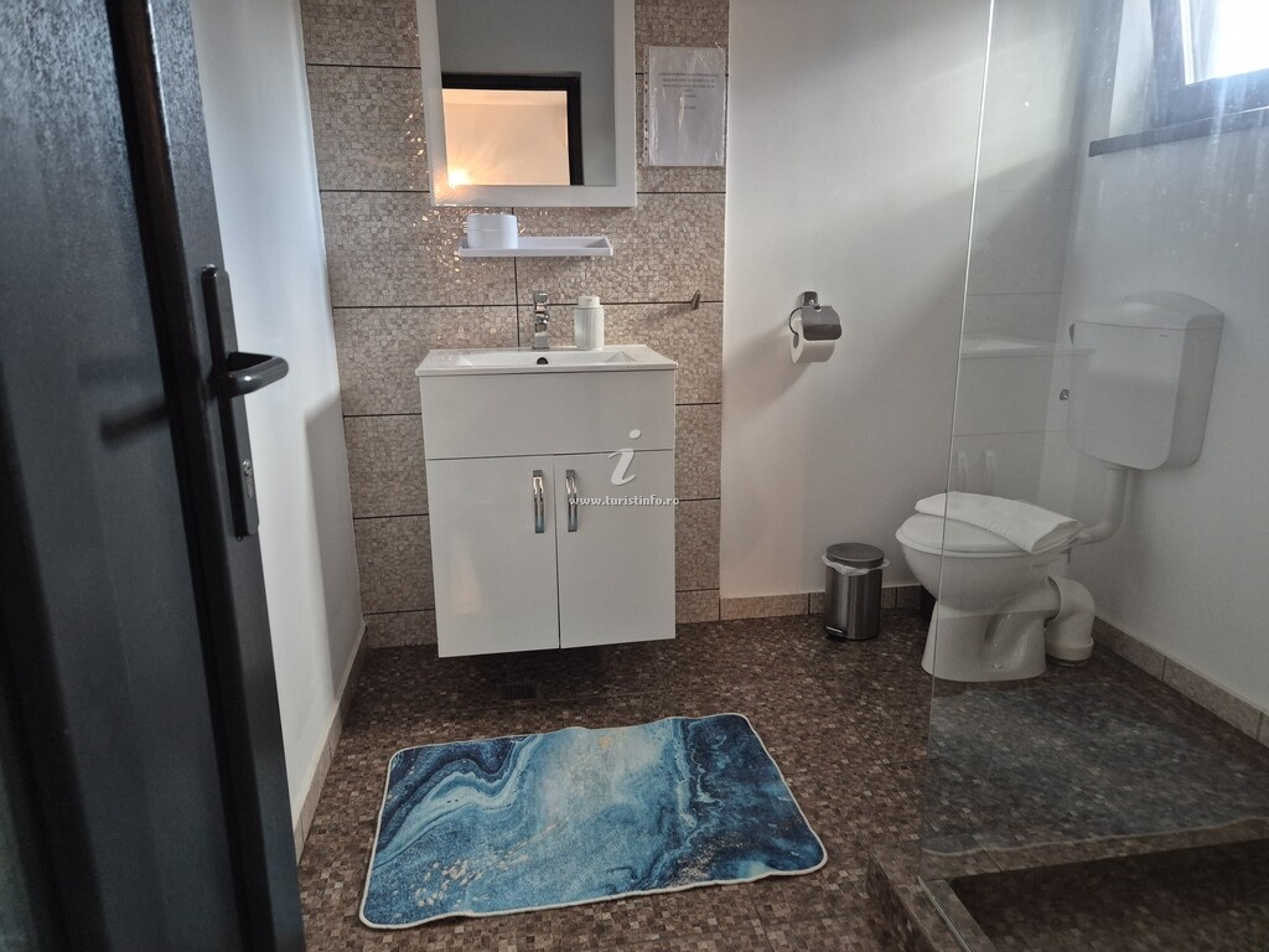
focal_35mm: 23
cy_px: 476
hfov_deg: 73.9
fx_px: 843
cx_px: 634
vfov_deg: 58.9
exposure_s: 1/100
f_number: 1.8
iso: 640
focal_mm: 5.4
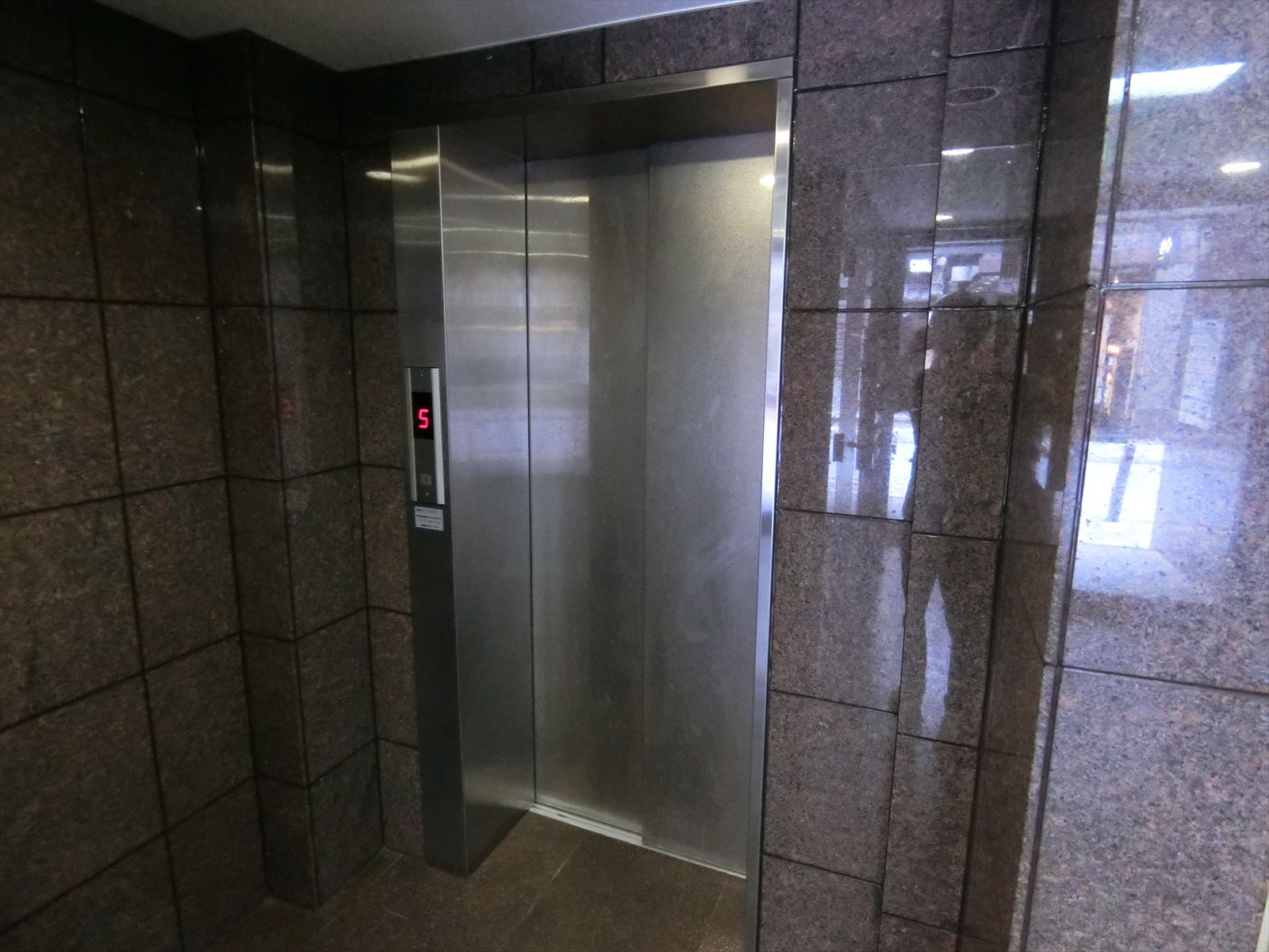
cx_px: 634
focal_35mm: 19
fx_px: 697
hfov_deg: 84.7
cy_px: 476
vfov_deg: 68.7
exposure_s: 1/2.5
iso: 1600
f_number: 6.9
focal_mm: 4.06
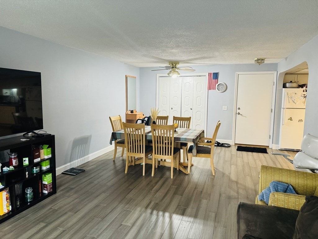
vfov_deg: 56.8
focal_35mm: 24
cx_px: 159
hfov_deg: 71.6
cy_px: 120
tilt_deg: -6.9
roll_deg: -0.5
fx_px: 220
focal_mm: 6.86
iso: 320
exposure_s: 1/60
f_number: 1.78
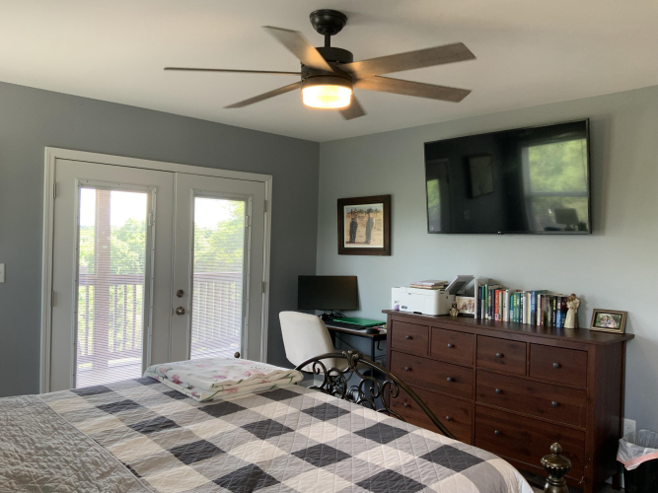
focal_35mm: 29
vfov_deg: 48.2
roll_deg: -0.8
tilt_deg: -1.3
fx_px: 551
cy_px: 246
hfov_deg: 61.7
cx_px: 329
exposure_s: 1/60
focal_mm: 3
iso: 40
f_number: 1.8
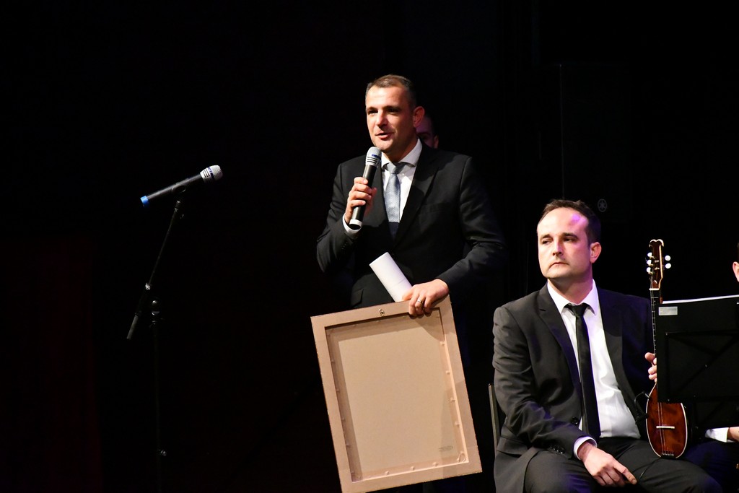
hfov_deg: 9.8
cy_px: 246
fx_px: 4311
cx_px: 370
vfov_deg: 6.5
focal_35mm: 210
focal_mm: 140
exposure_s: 1/250
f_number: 5.6
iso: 12800
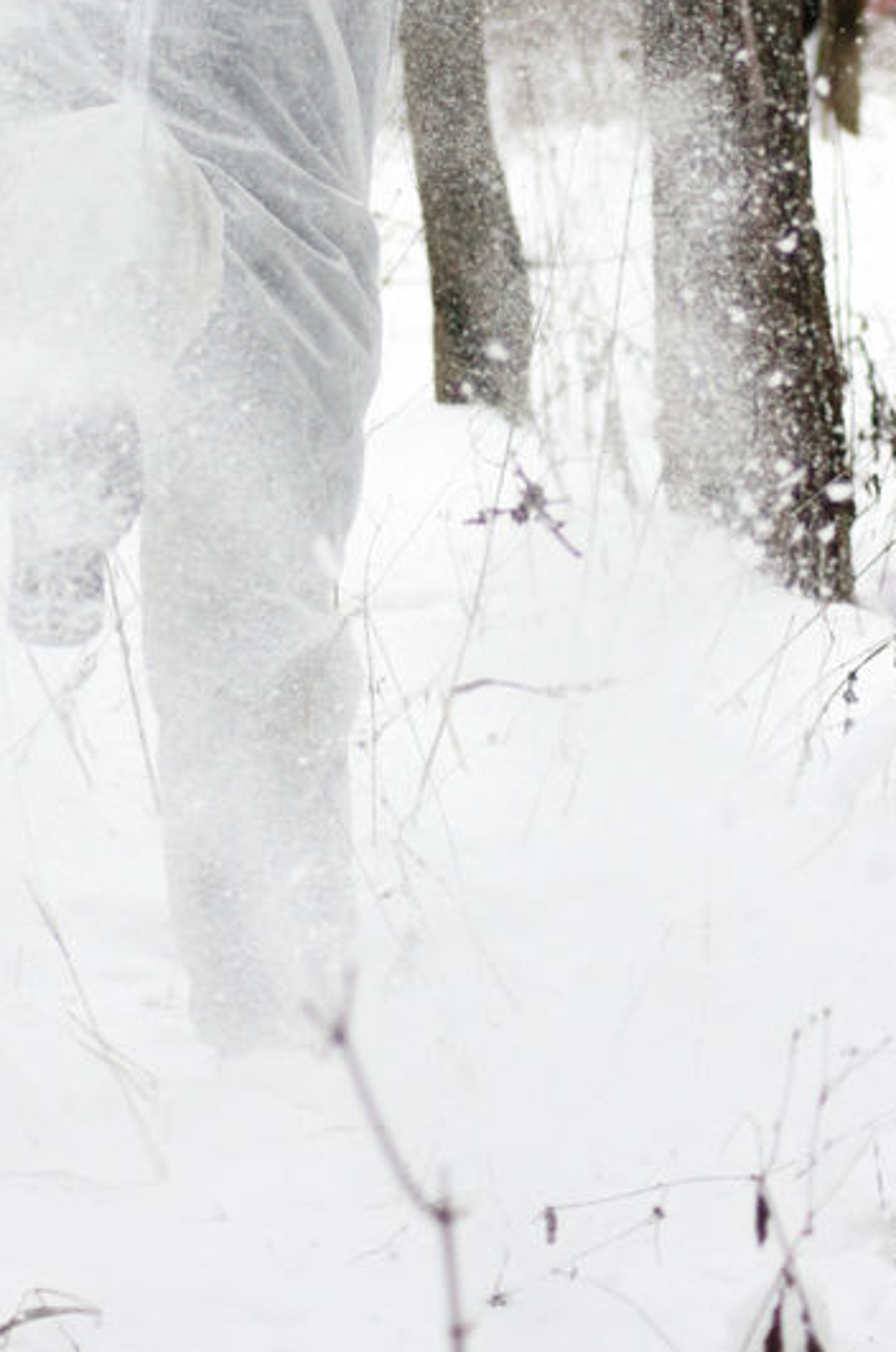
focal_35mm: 178
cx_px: 207
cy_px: 234
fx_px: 6671
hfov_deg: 7.7
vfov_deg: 11.5
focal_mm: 70
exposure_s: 1/500
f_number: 4
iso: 1600
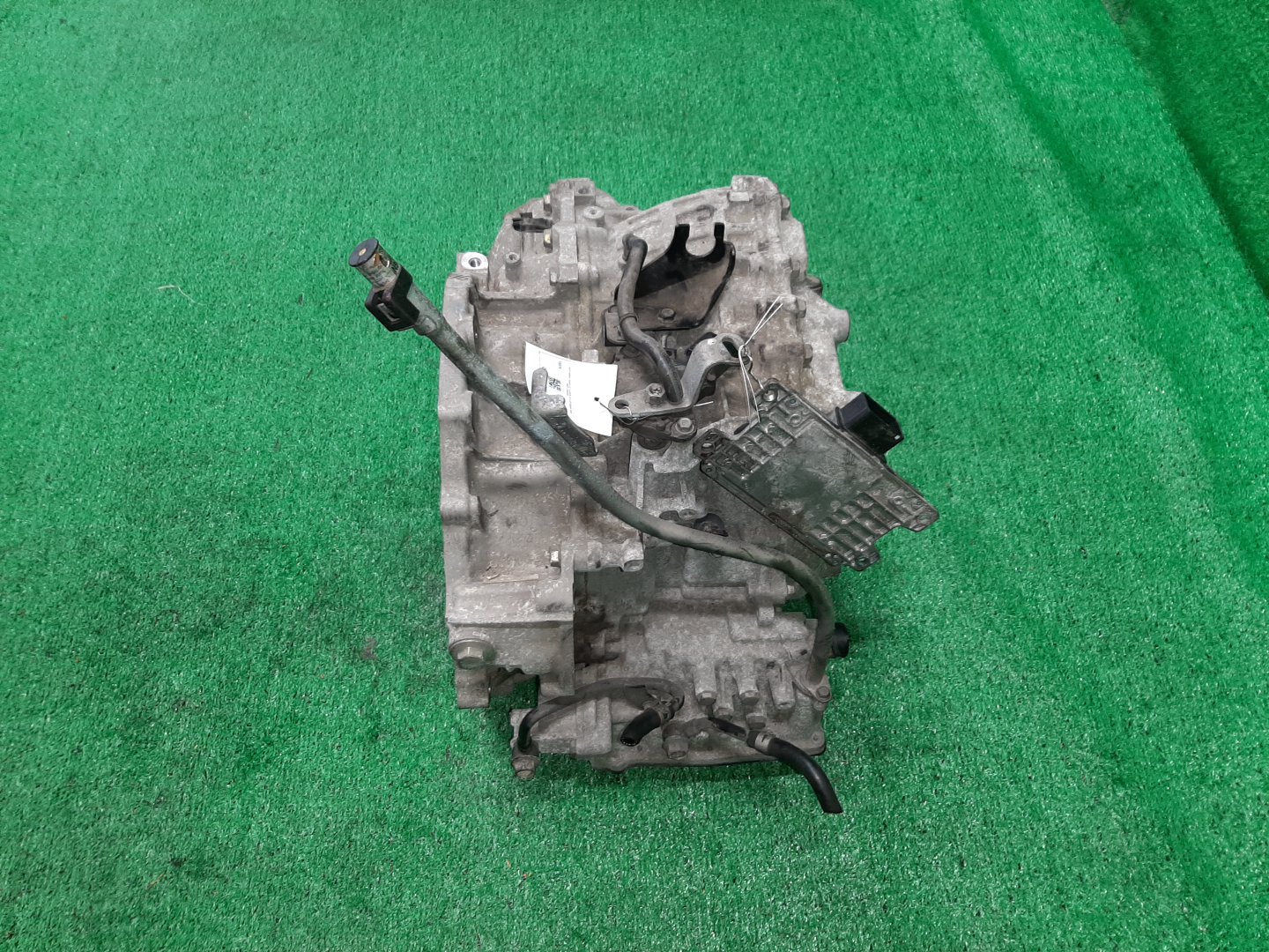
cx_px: 634
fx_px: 953
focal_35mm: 26
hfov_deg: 67.3
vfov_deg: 53.1
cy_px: 476
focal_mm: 3.93
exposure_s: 1/50
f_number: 1.7
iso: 88
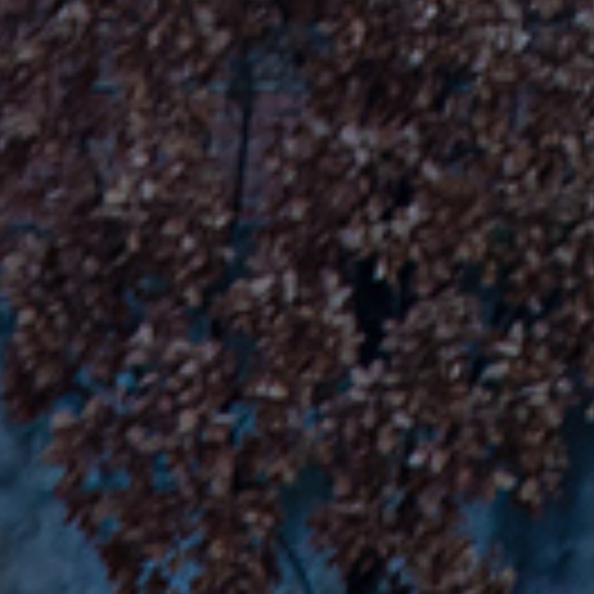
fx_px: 18055
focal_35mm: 930
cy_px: -896
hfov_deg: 1.9
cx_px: 1022
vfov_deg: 1.9
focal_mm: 80
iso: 200
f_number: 10
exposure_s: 1/200
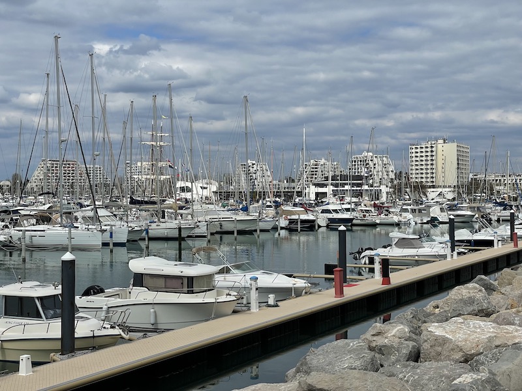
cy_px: 196
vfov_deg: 28.0
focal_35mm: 52
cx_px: 261
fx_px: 784
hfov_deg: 36.8
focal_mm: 6
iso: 25
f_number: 2
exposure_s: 1/3690
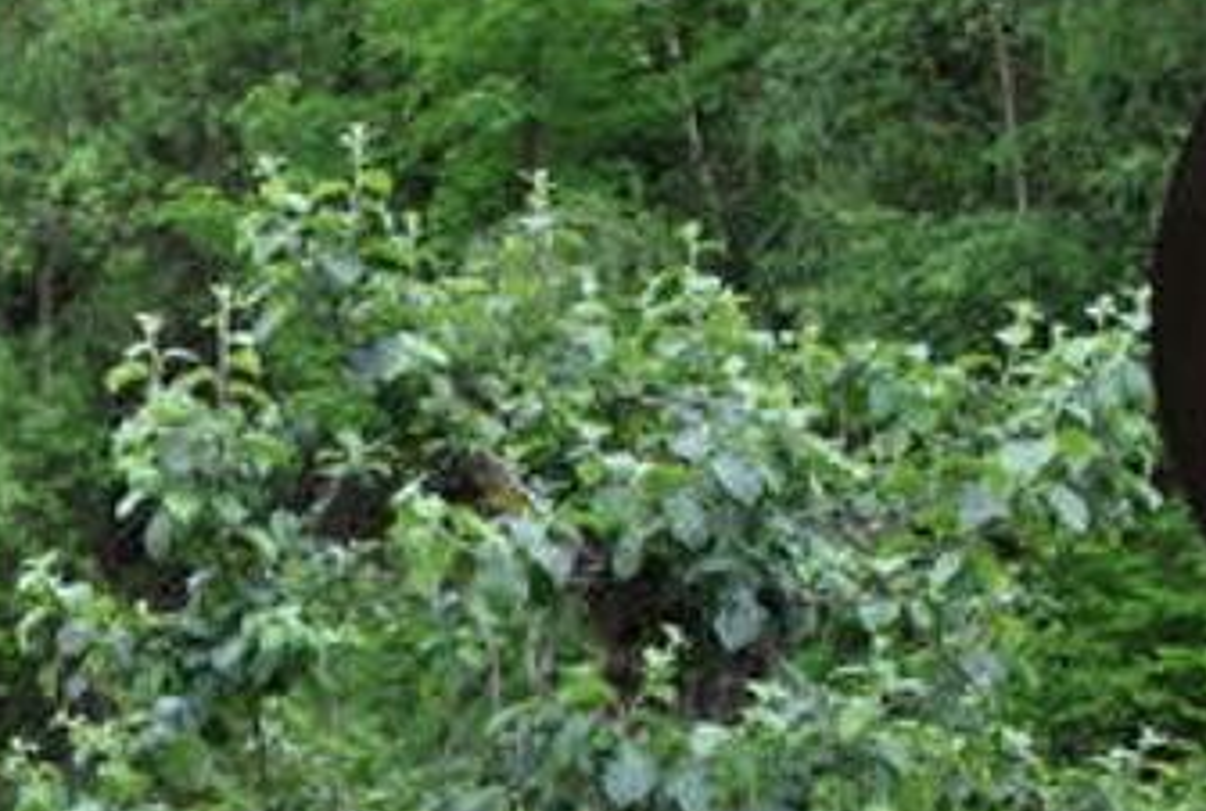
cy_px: 1041
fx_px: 3896
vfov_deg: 11.6
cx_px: -201
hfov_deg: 16.9
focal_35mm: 116
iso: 200
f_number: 4.2
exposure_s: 1/160
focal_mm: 26
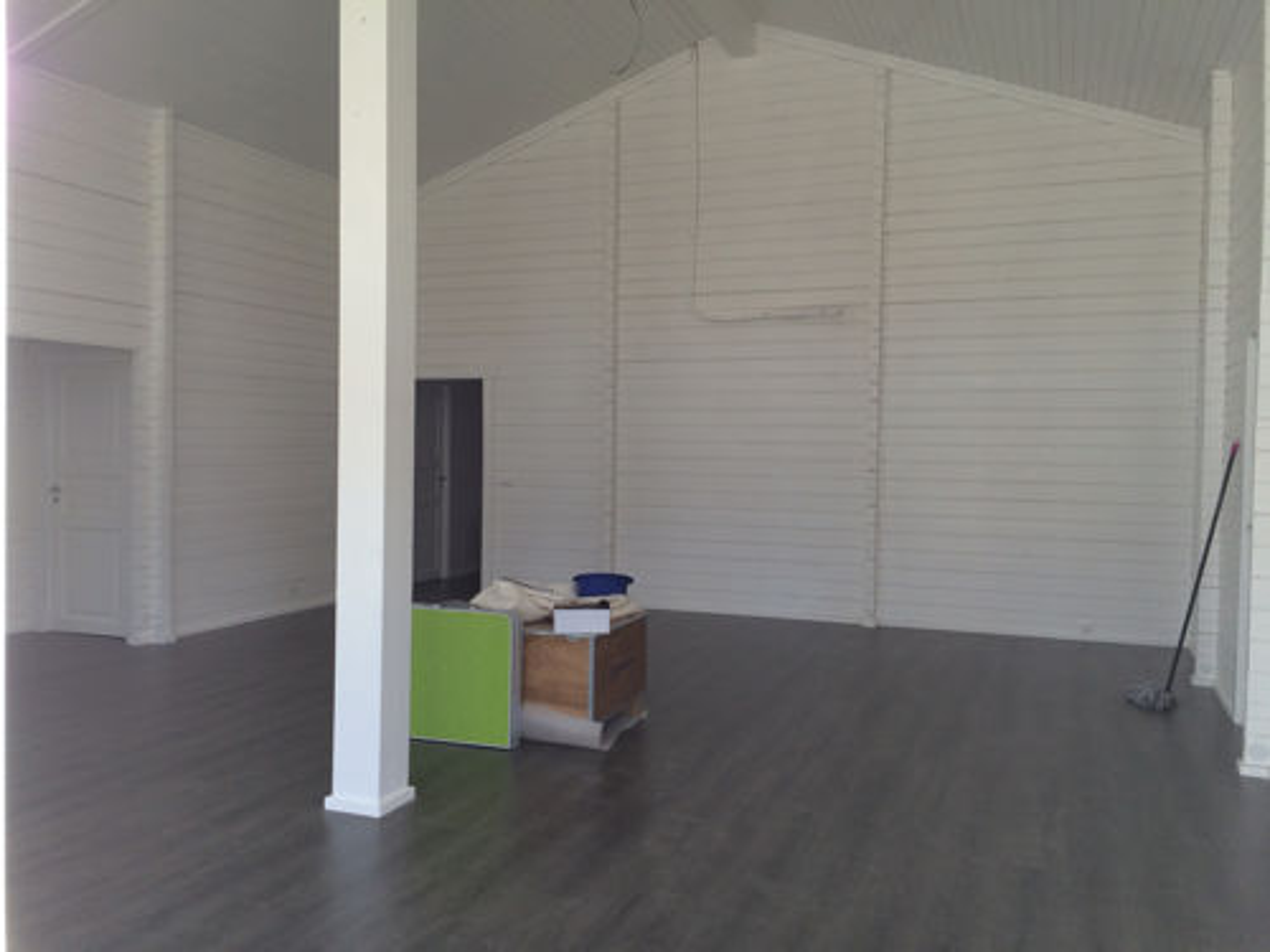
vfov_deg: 46.8
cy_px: 476
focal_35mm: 30
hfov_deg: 60.0
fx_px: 1101
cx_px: 635
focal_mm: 4.12
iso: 32
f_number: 2.2
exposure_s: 1/232
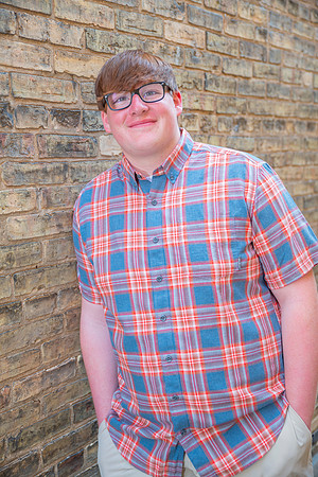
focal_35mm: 46
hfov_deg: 29.2
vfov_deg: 42.7
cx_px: 159
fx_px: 609
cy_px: 238
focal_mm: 46
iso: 320
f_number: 2.8
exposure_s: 1/125
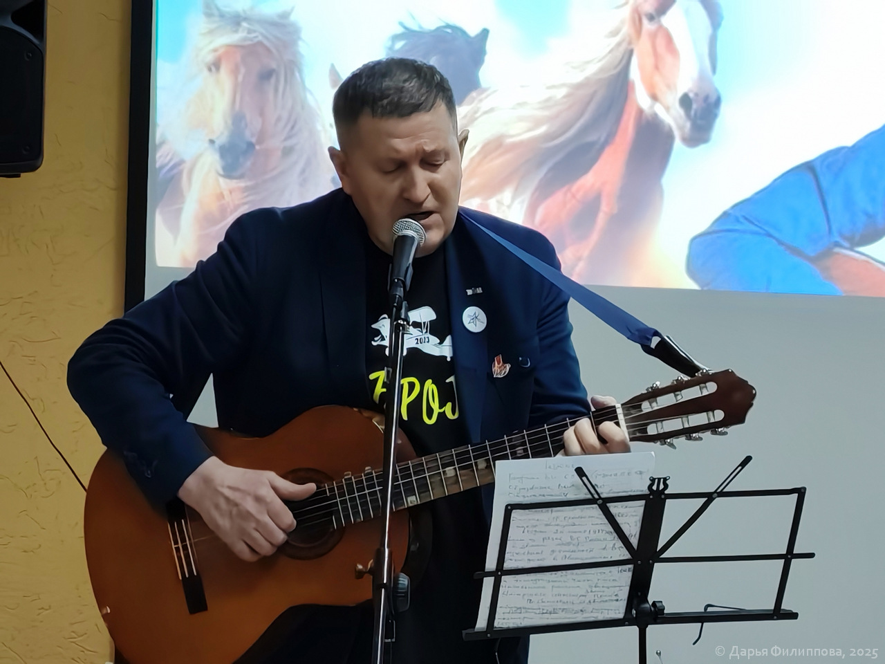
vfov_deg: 9.6
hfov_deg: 12.8
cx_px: 442
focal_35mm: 154
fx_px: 3937
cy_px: 332
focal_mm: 8.67
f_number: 2.4
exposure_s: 1/50
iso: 320
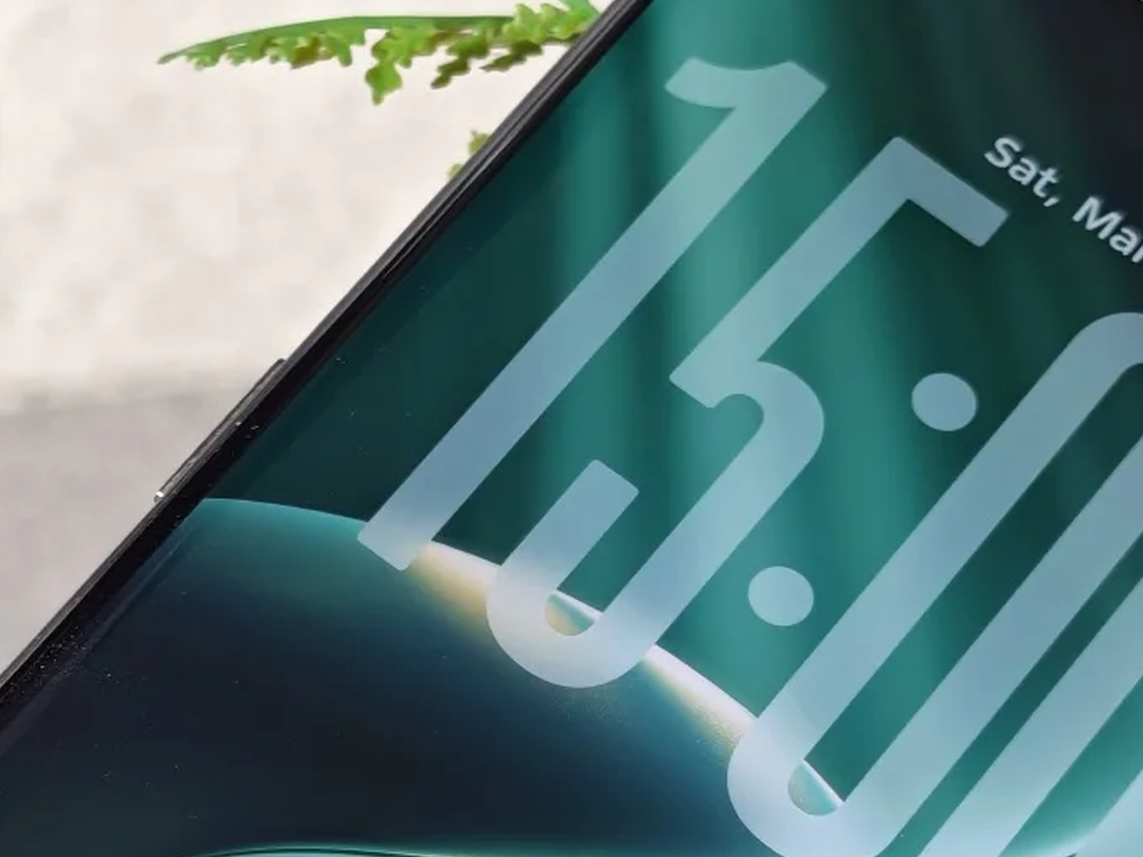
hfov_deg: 14.5
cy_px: 918
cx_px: 323
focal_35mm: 136
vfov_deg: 10.8
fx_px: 4491
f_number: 1.6
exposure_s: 1/190
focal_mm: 5.4
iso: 50
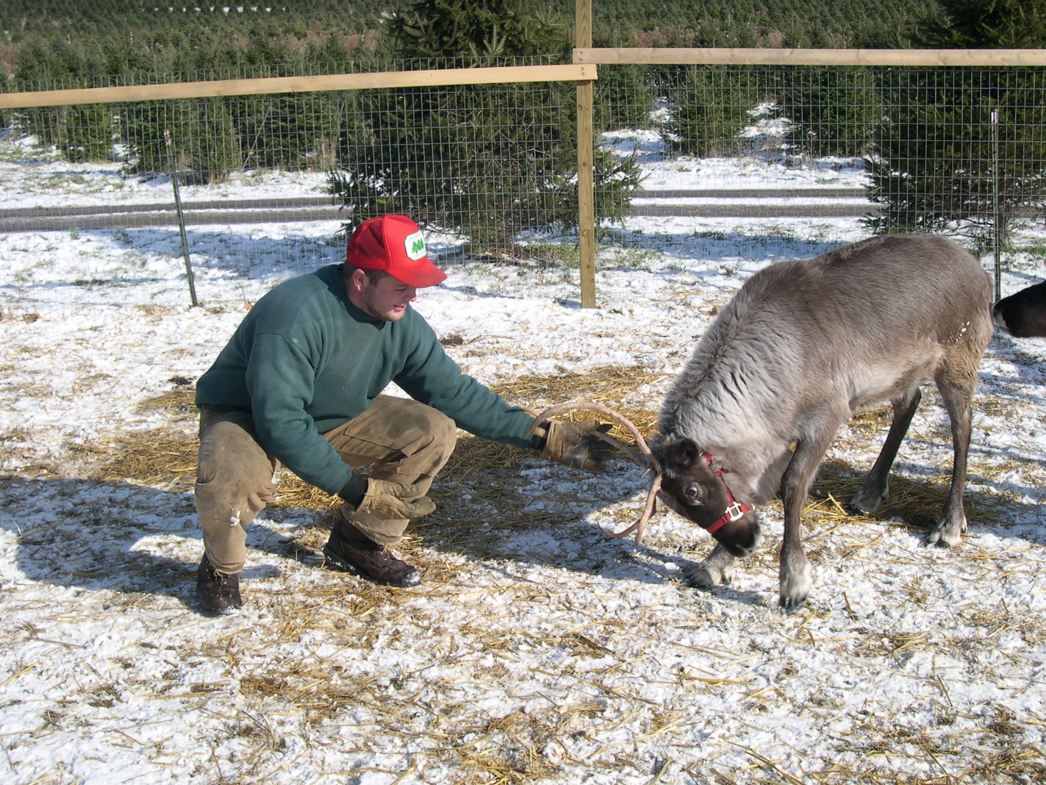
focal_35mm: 42
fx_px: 1269
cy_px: 392
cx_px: 523
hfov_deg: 44.8
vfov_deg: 34.3
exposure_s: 1/217
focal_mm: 9
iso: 100
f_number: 8
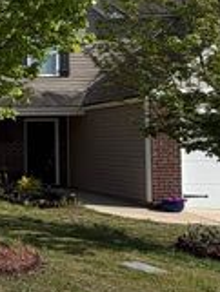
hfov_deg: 17.7
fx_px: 491
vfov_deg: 33.2
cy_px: 135
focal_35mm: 58
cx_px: -222
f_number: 2.2
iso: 20
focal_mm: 2.22
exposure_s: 1/914
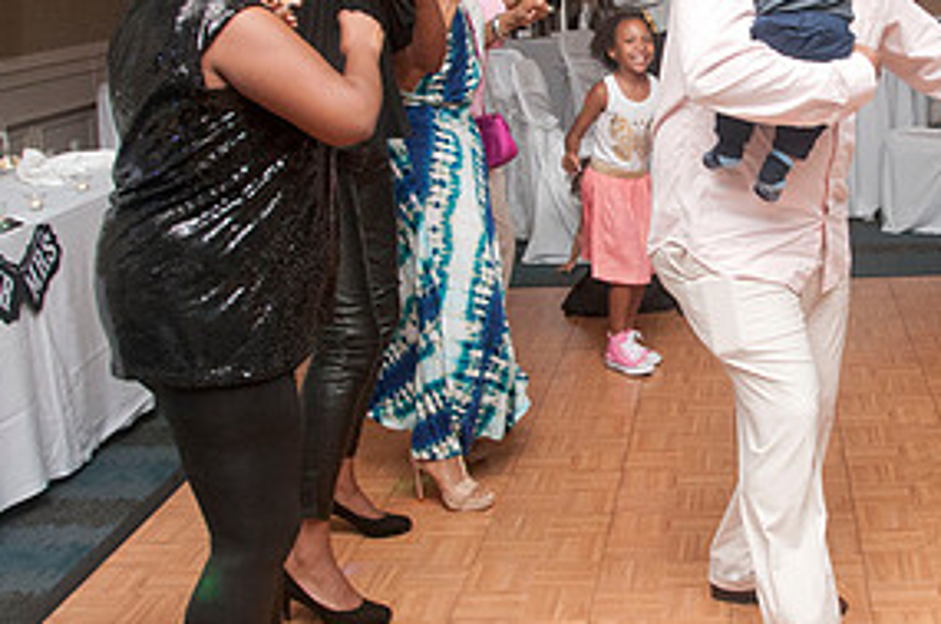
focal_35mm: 55
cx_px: 753
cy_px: 154
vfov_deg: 24.3
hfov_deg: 35.1
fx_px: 1435
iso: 800
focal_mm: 18
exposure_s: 1/125
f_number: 5.6
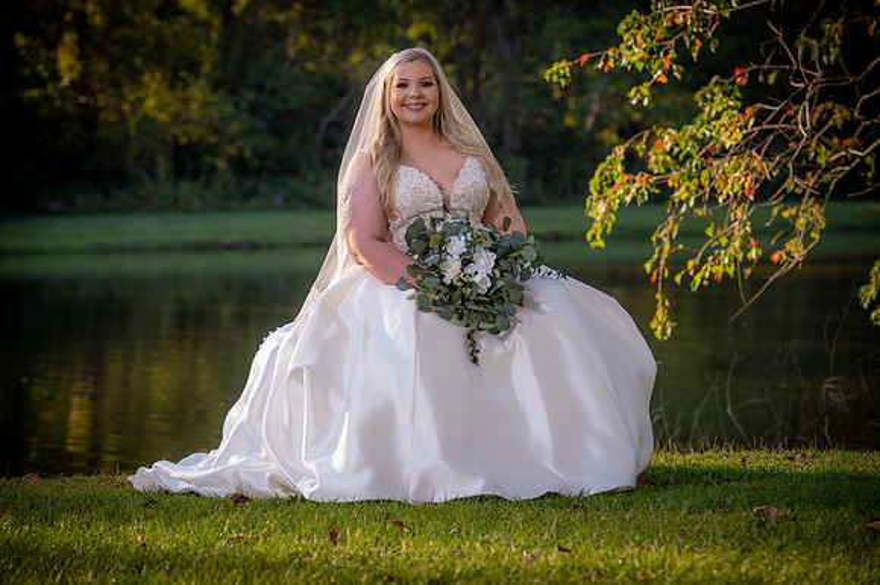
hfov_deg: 17.7
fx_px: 2834
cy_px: 292
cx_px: 440
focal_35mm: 116
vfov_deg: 11.8
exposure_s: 1/160
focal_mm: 116
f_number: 5
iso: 125
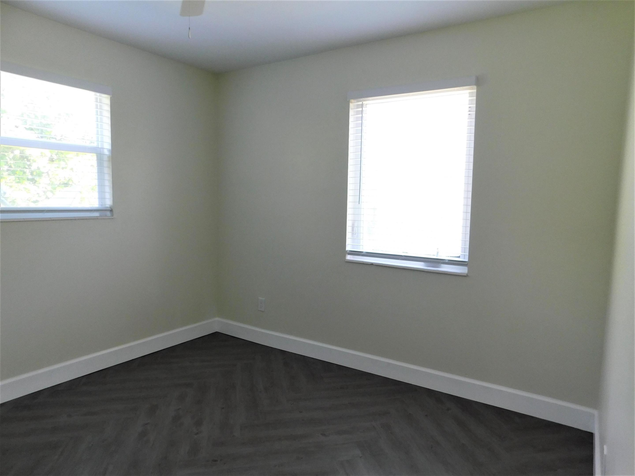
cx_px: 318
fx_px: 422
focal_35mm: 23
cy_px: 238
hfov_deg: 73.9
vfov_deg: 58.9
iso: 125
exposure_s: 1/30
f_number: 3
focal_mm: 4
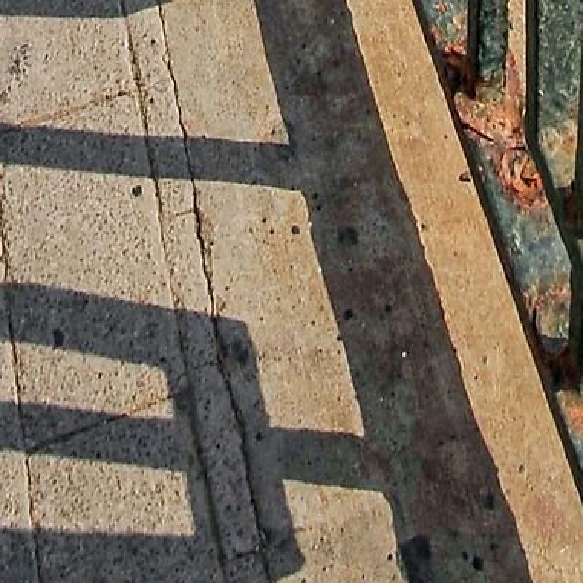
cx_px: -42
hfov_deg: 15.9
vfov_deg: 10.5
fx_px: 2039
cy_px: -1235
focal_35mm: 107
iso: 200
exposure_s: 1/200
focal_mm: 20
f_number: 14
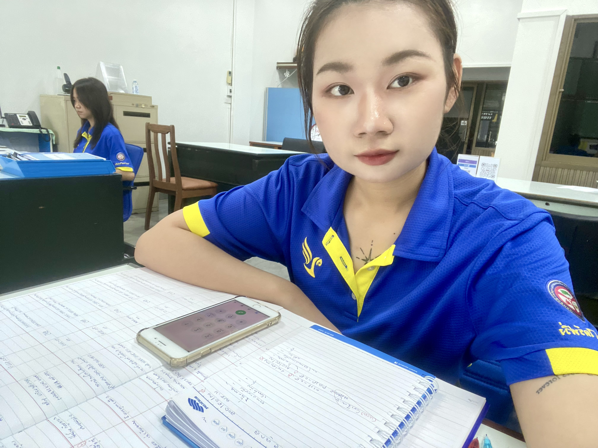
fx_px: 397
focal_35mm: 23
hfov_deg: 73.9
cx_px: 299
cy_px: 224
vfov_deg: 58.9
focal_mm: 2.71
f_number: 2.2
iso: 250
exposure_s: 1/50
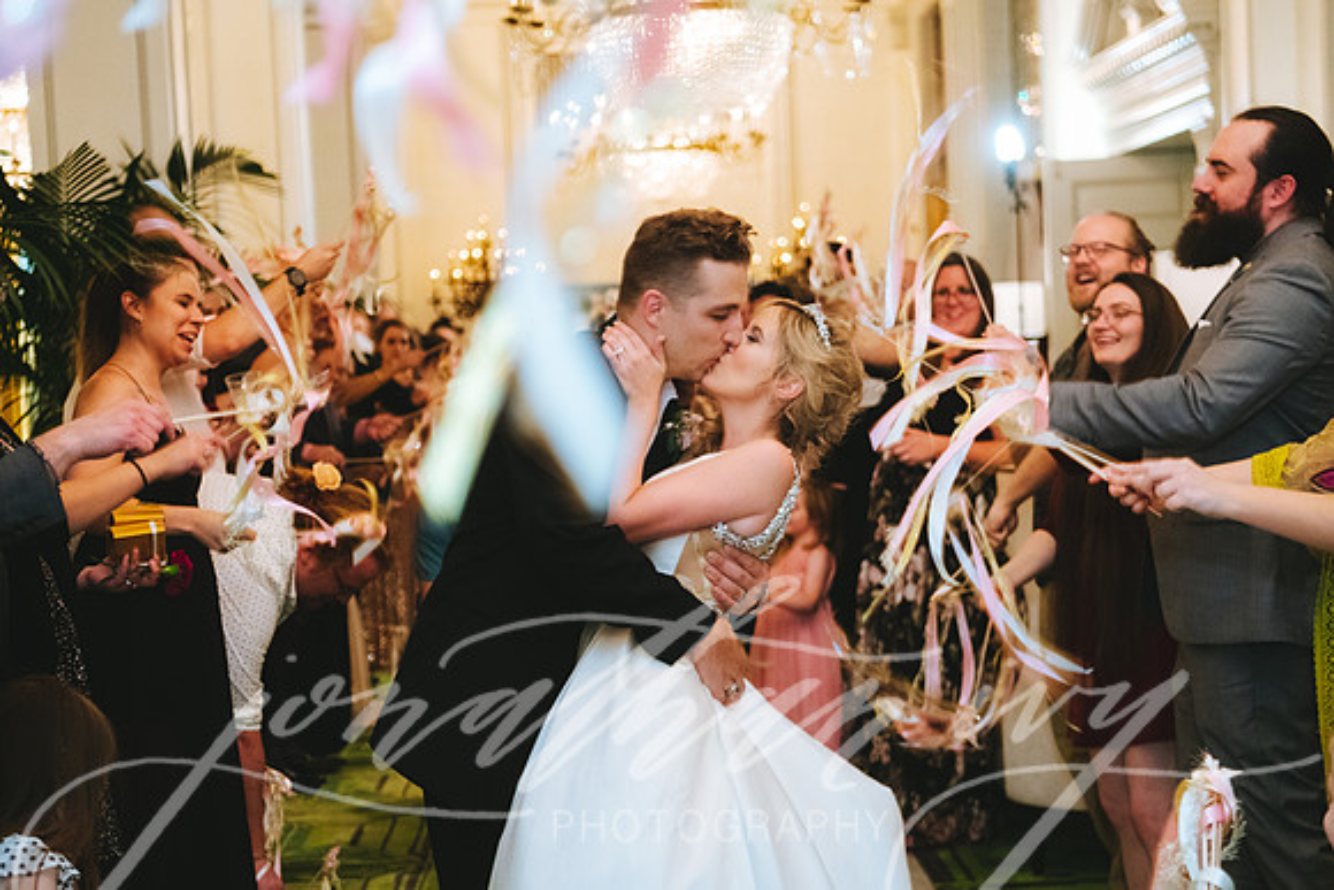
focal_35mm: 65
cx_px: 709
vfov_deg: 20.9
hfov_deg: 30.9
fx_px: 2415
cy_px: 428
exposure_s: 1/100
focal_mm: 60
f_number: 2.8
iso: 2500
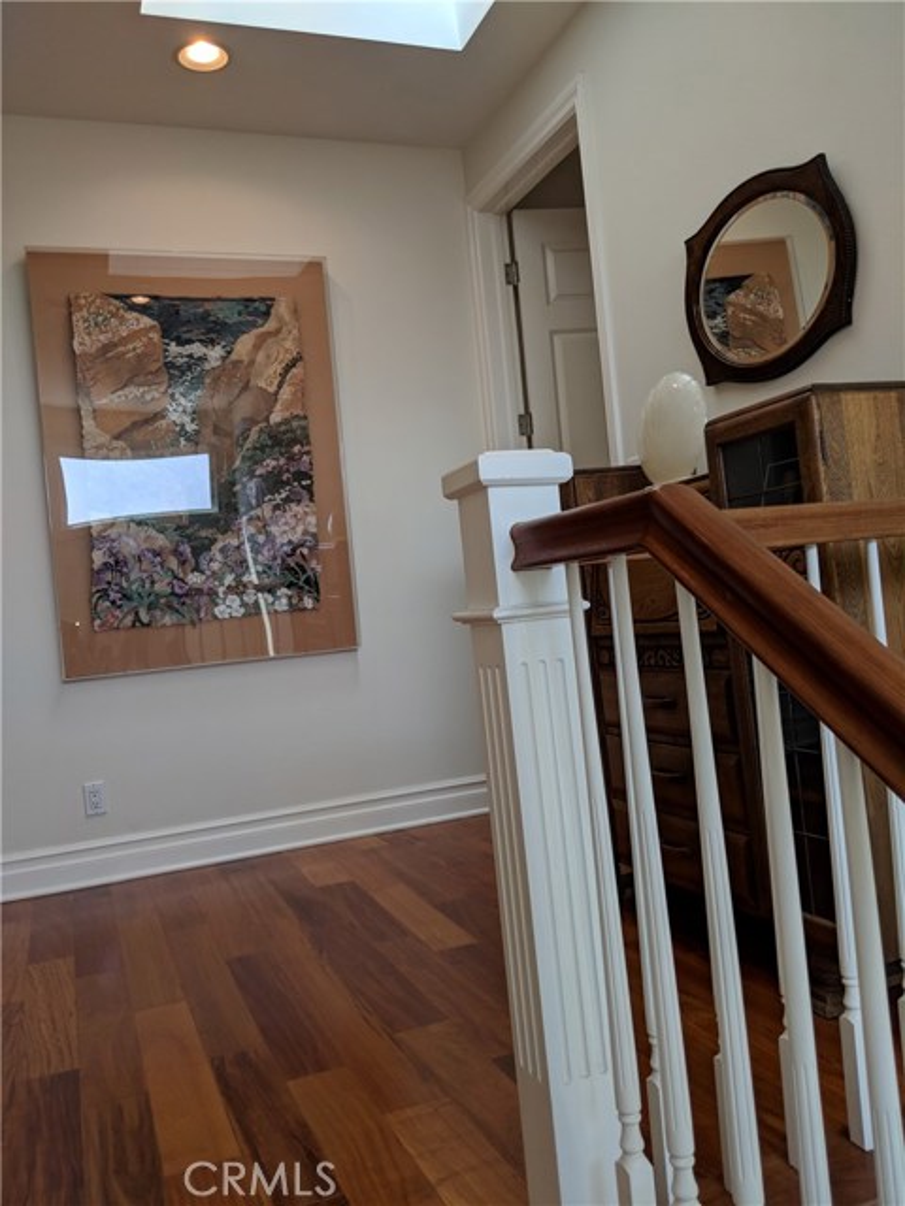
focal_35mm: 27
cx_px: 452
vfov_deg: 65.3
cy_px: 603
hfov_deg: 51.4
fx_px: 941
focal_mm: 4.44
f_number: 1.8
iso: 51
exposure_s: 1/278
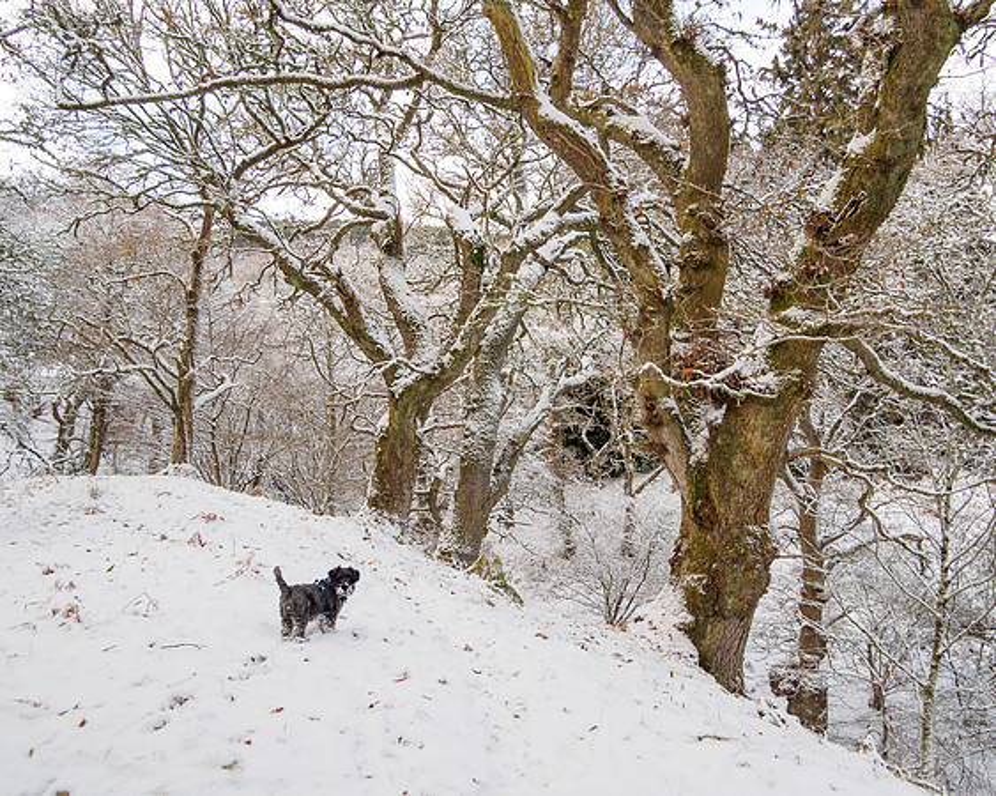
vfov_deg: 56.8
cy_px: 398
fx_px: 736
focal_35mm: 25
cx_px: 531
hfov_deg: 68.1
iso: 200
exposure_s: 1/50
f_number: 6.3
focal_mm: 12
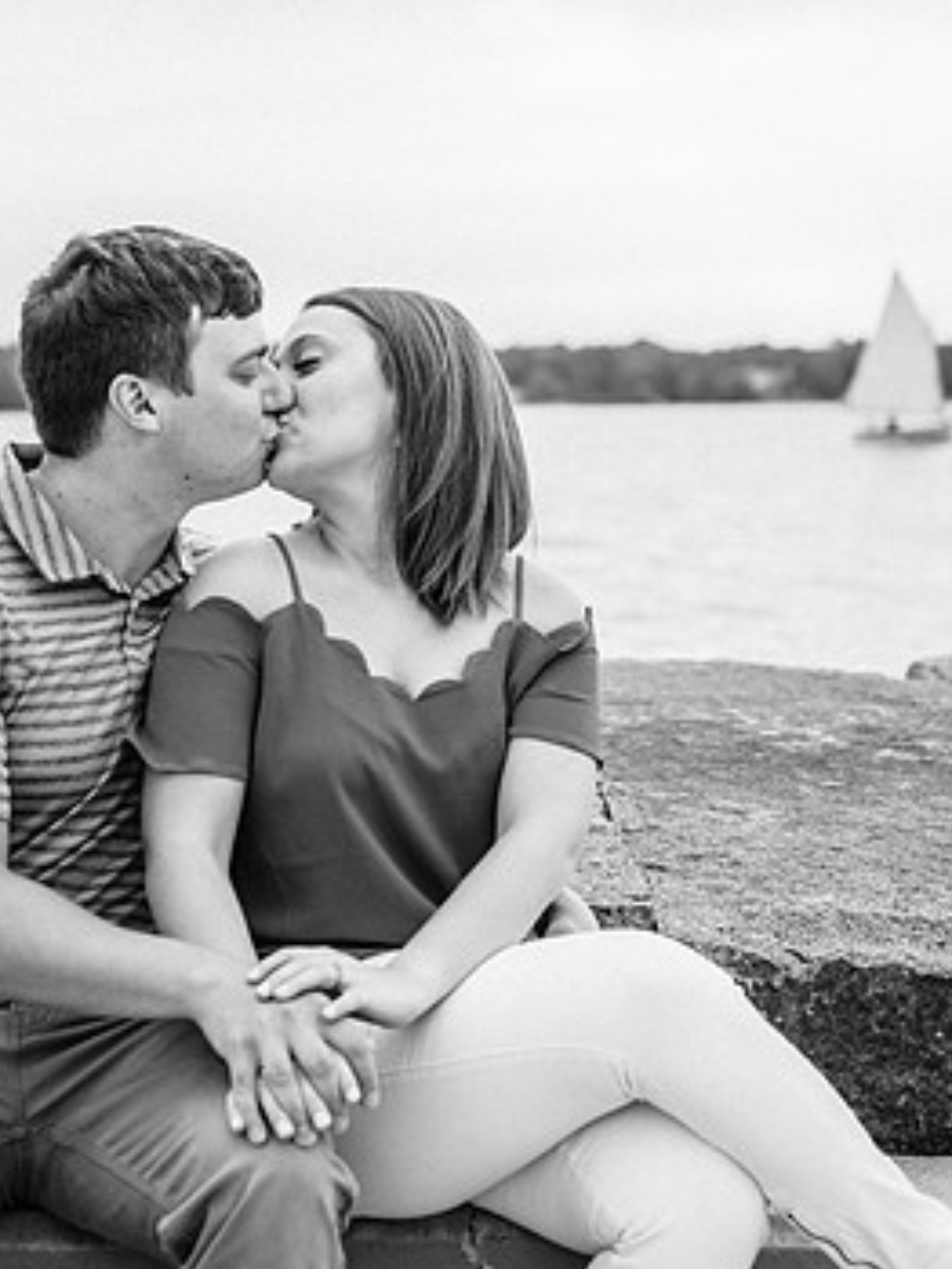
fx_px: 3188
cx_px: 329
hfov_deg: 16.9
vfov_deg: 22.5
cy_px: 527
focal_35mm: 87
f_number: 2.8
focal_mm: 48
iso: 100
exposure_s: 1/800
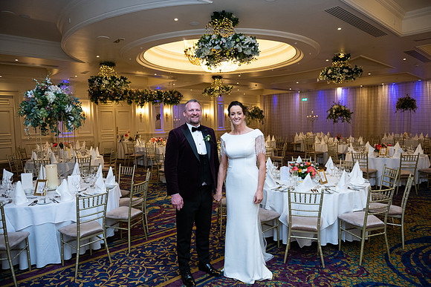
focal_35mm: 24
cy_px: 144
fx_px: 287
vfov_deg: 53.2
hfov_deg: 73.7
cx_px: 216
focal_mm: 24
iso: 800
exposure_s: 1/160
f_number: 3.5
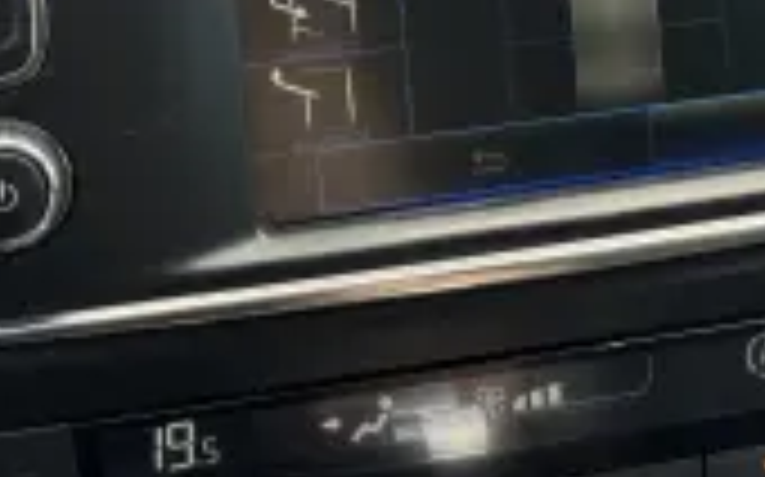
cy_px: -63
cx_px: 504
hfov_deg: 19.2
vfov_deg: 11.9
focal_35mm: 108
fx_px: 2250
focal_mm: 6.76
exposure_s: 1/164
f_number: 1.78
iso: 64
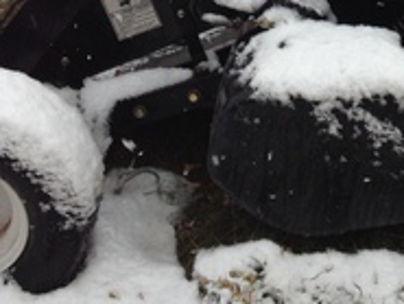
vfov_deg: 13.9
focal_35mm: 103
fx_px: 1203
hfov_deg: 18.5
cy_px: -83
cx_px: 411
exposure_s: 1/207
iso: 50
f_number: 2.4
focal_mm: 4.28
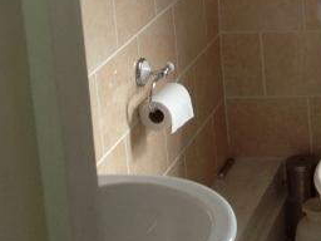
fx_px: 1224
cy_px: -75
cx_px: 578
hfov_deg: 13.4
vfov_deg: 11.0
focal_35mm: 132
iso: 80
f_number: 2.4
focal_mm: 4.13
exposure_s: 1/60
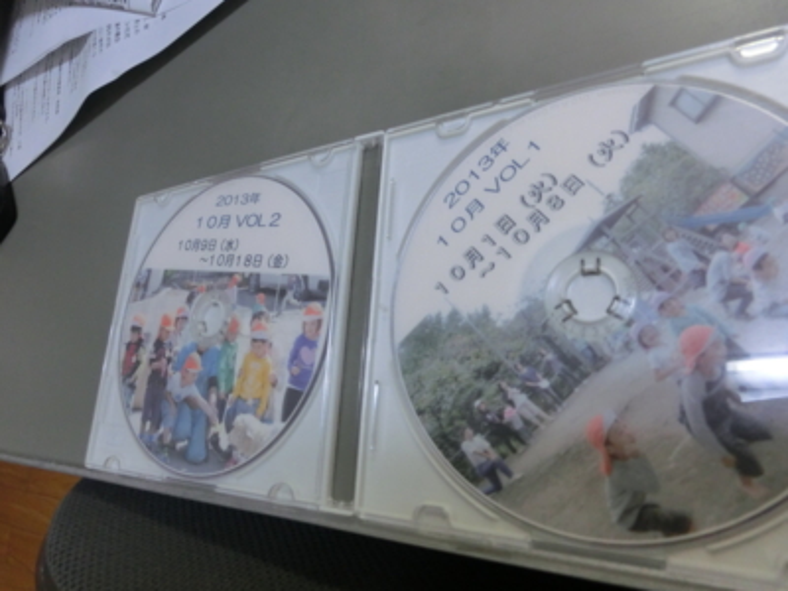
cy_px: 296
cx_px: 394
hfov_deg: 71.6
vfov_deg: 56.8
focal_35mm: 24
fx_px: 546
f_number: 3
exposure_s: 1/125
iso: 400
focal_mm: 4.24
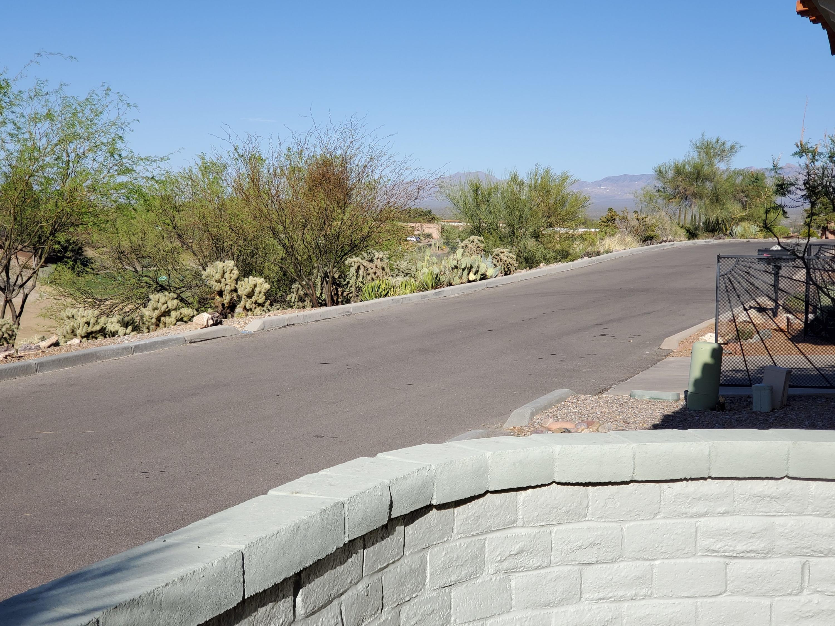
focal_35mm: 52
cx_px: 418
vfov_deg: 28.0
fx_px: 1254
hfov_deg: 36.8
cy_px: 313
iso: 50
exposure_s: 1/997
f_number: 2.4
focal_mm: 6
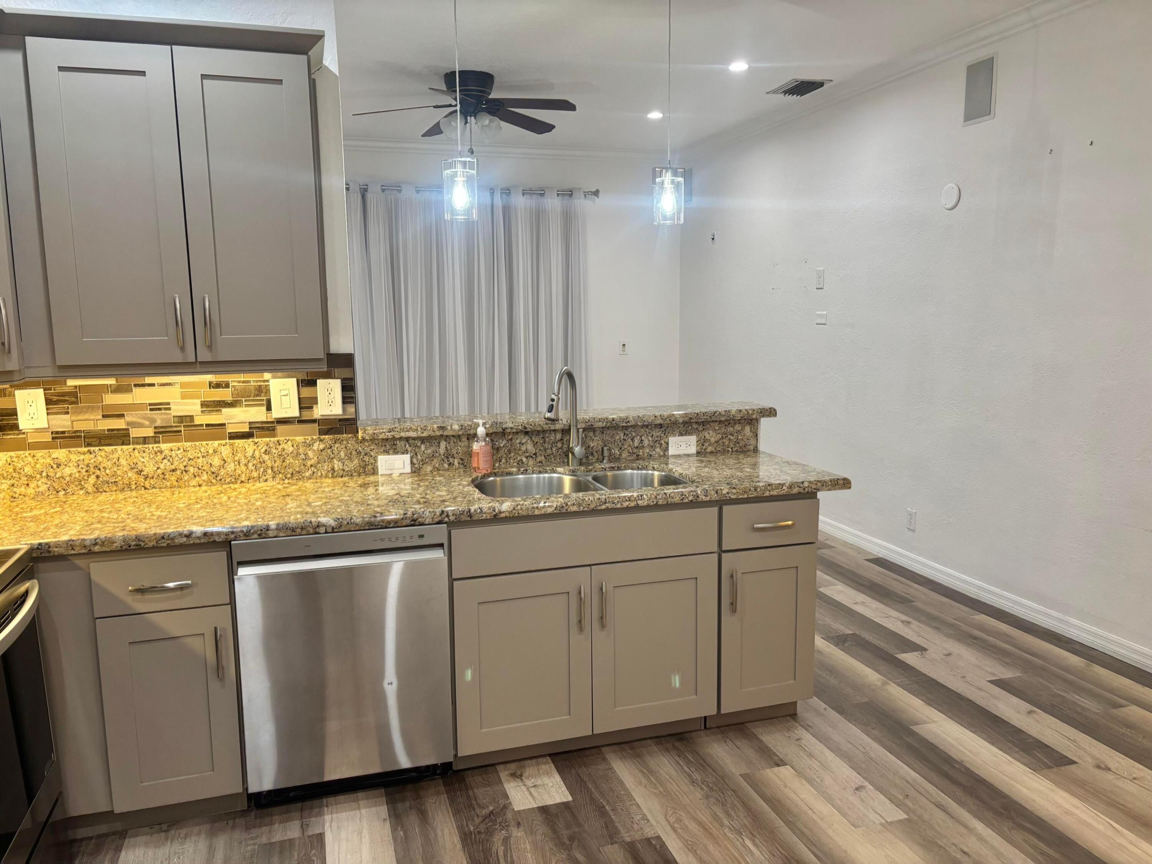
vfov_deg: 53.1
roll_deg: +0.4
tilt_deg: -9.2
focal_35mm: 26
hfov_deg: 67.3
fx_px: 865
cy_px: 432
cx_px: 576
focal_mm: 5.96
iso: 160
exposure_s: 1/60
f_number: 1.6
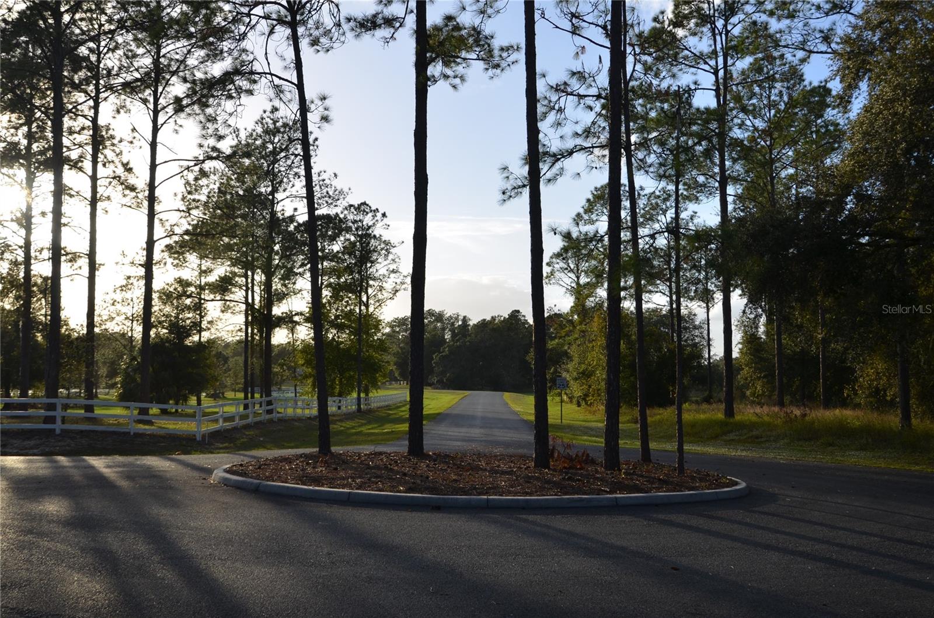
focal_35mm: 38
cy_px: 309
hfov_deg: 51.4
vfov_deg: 35.3
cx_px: 467
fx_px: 971
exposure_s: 1/250
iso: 100
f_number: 8
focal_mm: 25
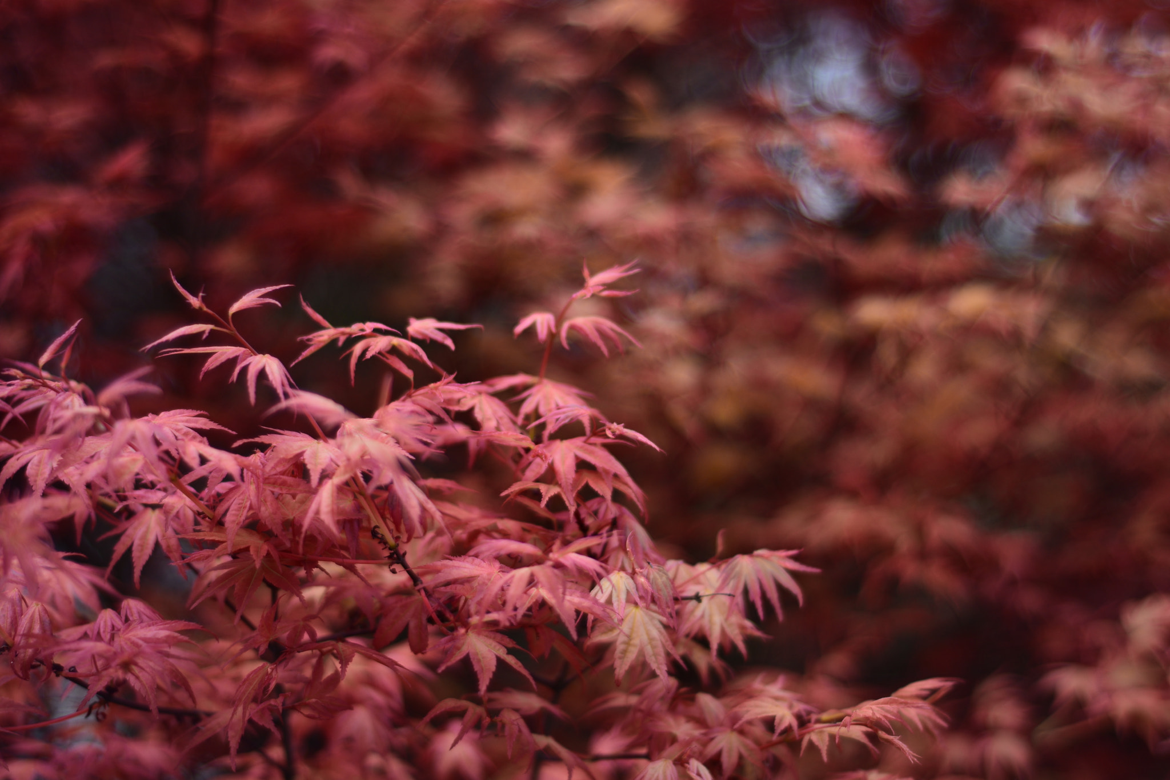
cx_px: 585
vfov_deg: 18.2
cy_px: 390
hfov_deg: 27.0
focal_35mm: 75
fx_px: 2437
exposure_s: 1/1600
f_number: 1.8
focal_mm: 50
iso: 100
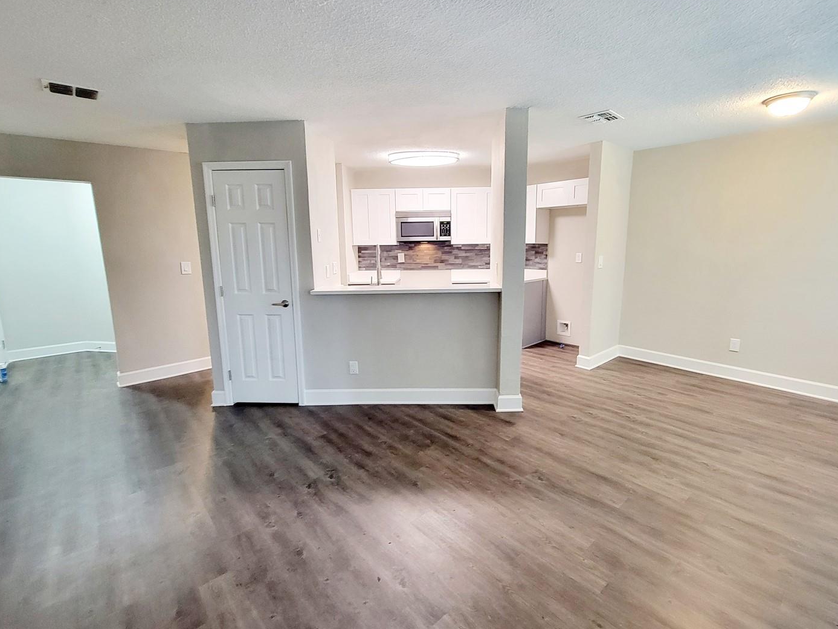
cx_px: 430
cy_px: 315
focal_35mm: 15
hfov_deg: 98.2
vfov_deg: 81.7
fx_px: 363
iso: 500
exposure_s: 1/30
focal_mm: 2.2
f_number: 2.2
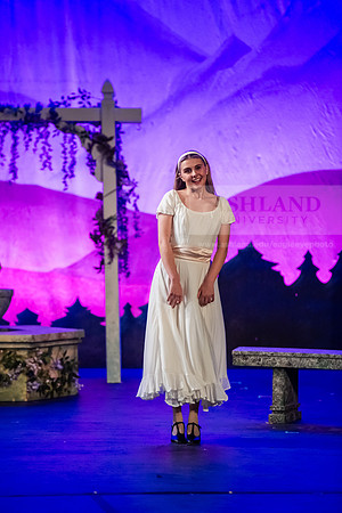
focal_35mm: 180
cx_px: 171
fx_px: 2565
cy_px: 256
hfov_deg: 7.6
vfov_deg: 11.4
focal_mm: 180
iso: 4000
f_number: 3.2
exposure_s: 1/200
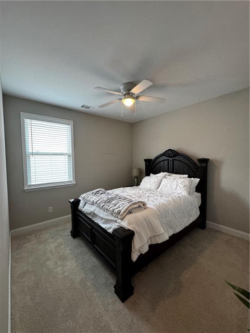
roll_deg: -0.4
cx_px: 125
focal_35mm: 14
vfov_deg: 102.1
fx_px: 135
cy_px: 166
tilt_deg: -3.4
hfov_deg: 85.7
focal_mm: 2.22
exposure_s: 1/60
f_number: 2.2
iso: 200
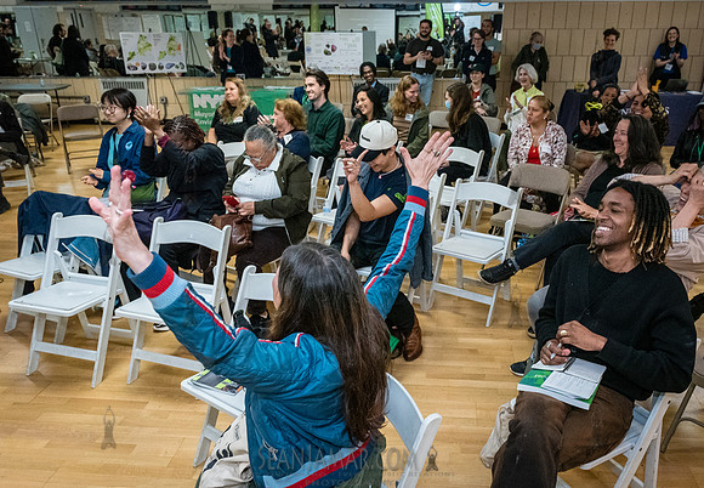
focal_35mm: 29
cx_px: 404
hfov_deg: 63.0
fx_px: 571
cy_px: 243
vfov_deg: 46.3
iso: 5000
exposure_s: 1/320
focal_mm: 24
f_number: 4
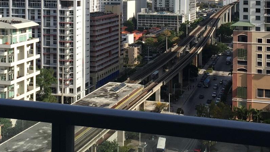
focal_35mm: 63
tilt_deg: -1.5
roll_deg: -0.2
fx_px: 451
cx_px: 125
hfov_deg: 33.3
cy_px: 7
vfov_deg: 18.7
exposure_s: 1/1799
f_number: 2.2
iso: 32
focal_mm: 4.15
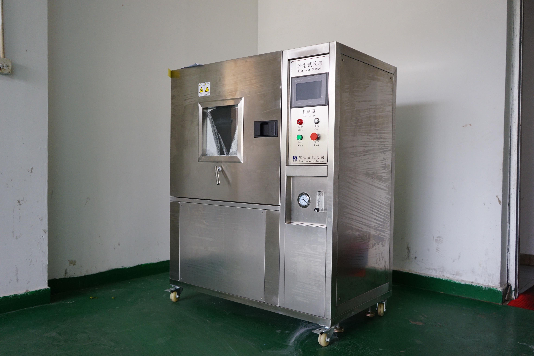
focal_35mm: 30
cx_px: 267
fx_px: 445
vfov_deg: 43.6
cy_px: 178
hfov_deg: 61.9
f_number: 3.5
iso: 1000
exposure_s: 1/60
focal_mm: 30
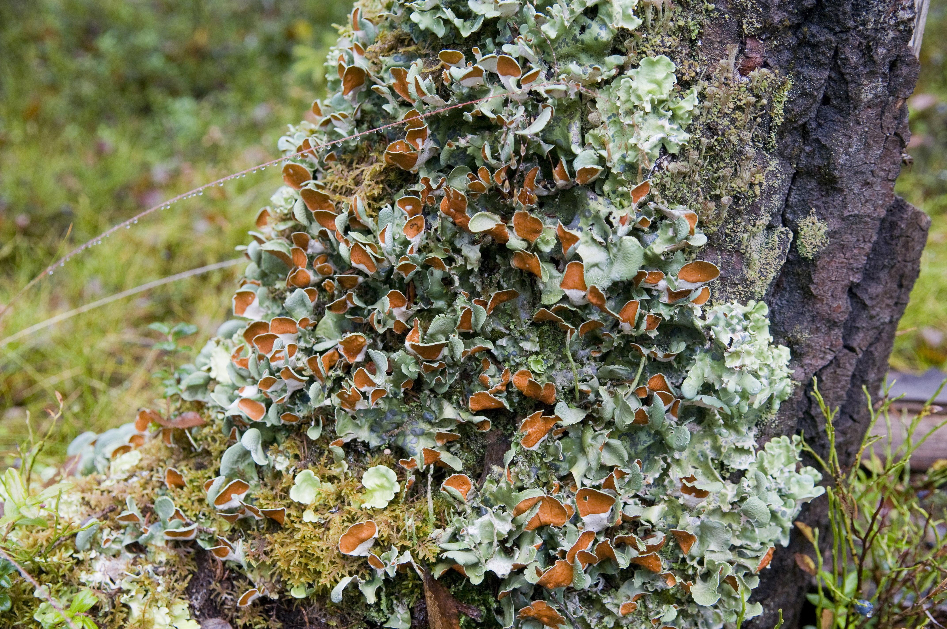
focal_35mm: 46
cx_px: 474
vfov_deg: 28.9
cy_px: 314
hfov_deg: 42.4
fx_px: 1222
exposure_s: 1/125
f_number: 3.5
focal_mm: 31
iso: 400
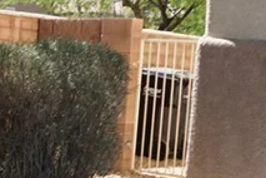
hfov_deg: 13.6
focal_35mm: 130
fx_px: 960
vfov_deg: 10.5
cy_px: 146
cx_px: -255
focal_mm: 18
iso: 100
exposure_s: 1/250
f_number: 4.5
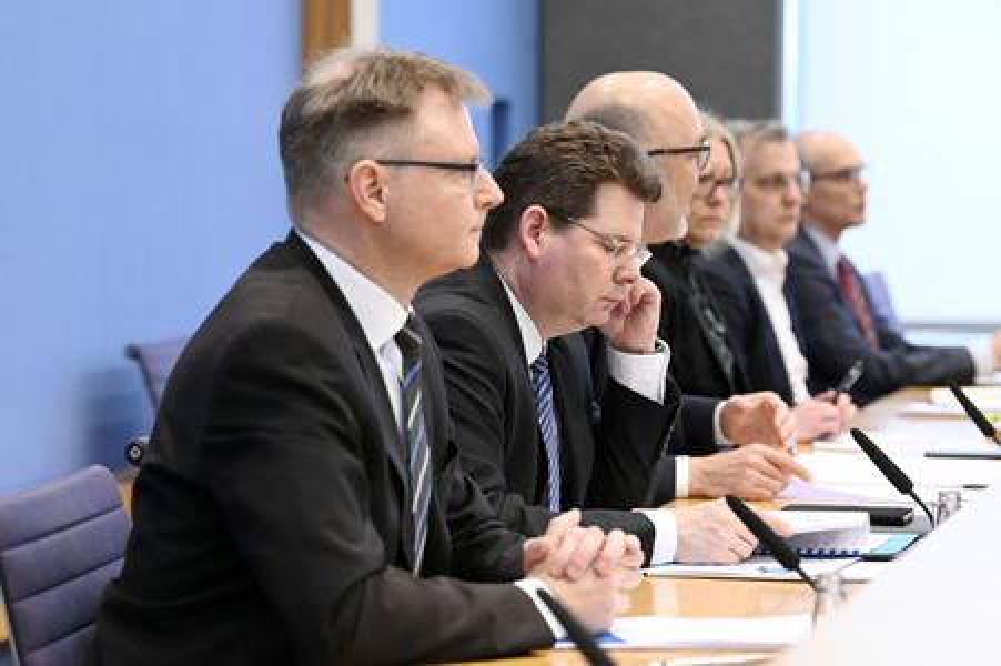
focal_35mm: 122
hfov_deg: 16.8
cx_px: 500
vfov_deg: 11.2
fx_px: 3390
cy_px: 333
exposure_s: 1/500
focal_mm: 122
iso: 3200
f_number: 5
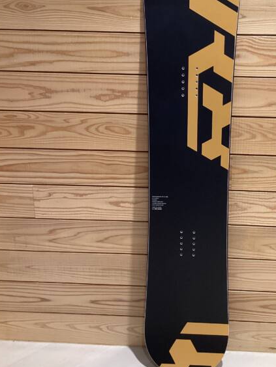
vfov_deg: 42.6
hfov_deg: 32.6
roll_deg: -0.5
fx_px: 468
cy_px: 135
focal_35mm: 44
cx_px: 187
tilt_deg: -17.4
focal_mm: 3.3
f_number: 2.4
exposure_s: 1/50
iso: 100
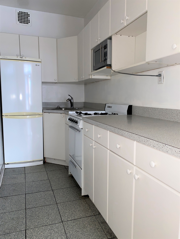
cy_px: 120
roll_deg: -0.1
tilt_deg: -6.1
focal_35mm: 26
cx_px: 90
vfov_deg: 67.3
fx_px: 180
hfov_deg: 53.1
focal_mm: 4.25
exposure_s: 1/15
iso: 80
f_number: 1.8
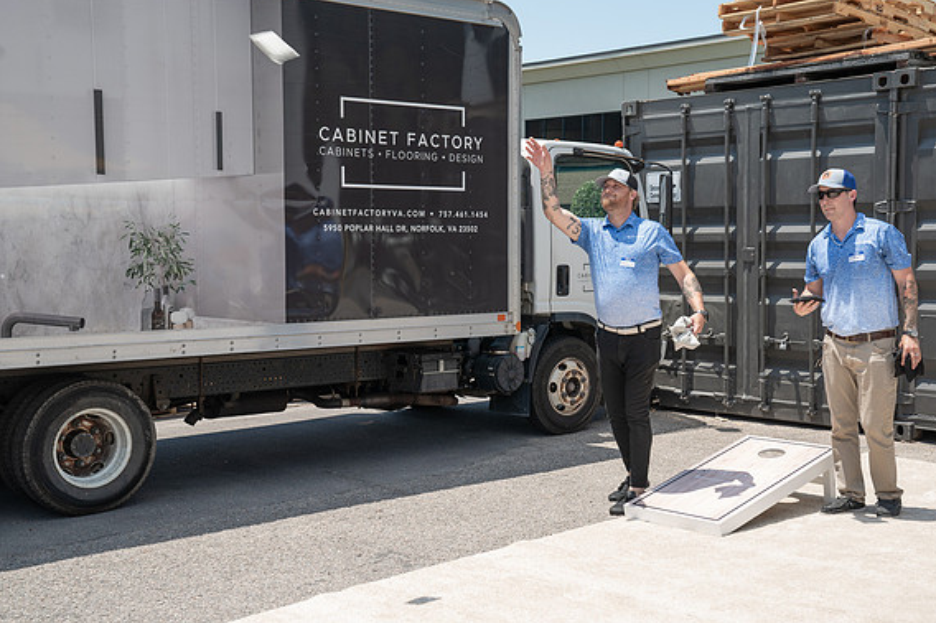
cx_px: 476
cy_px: 309
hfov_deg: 41.1
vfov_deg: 28.0
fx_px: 1247
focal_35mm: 48
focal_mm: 46
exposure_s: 1/250
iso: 50
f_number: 5.6
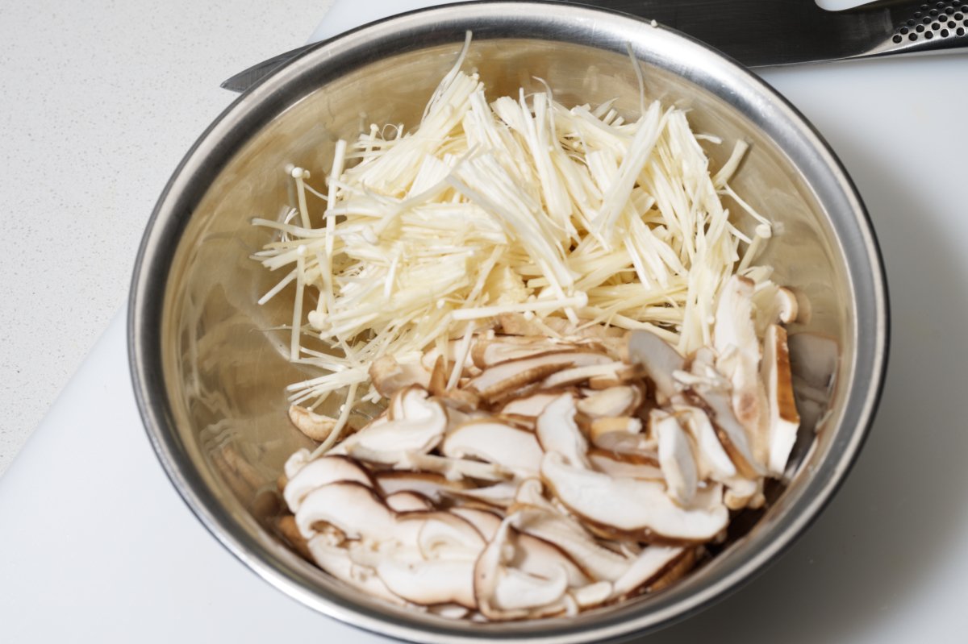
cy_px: 322
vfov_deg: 25.5
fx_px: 1424
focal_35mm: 53
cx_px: 484
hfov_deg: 37.5
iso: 100
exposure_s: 1/100
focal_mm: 53
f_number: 9
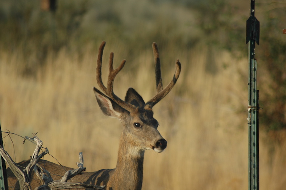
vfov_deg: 3.0
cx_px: 143
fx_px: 3599
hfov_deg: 4.6
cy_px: 95
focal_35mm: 453
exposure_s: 1/400
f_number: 5.6
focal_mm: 300
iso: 200
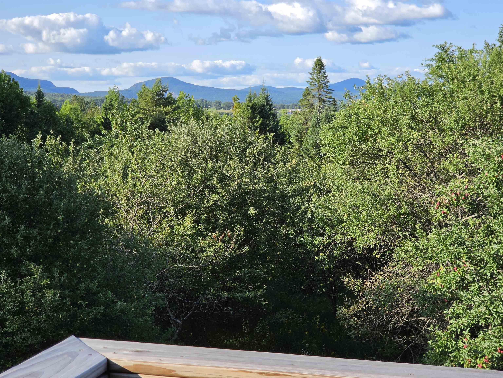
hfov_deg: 28.2
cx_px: 252
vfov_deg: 21.3
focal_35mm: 69
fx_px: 1003
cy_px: 189
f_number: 2.4
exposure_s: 1/452
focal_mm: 7
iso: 25
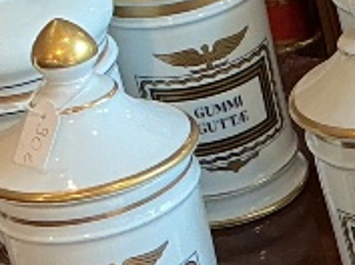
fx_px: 2016
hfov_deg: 9.3
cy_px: 151
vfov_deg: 7.5
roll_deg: +5.0
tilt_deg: -30.2
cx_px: 750
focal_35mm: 197
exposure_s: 1/50
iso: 64
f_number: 1.8
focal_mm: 3
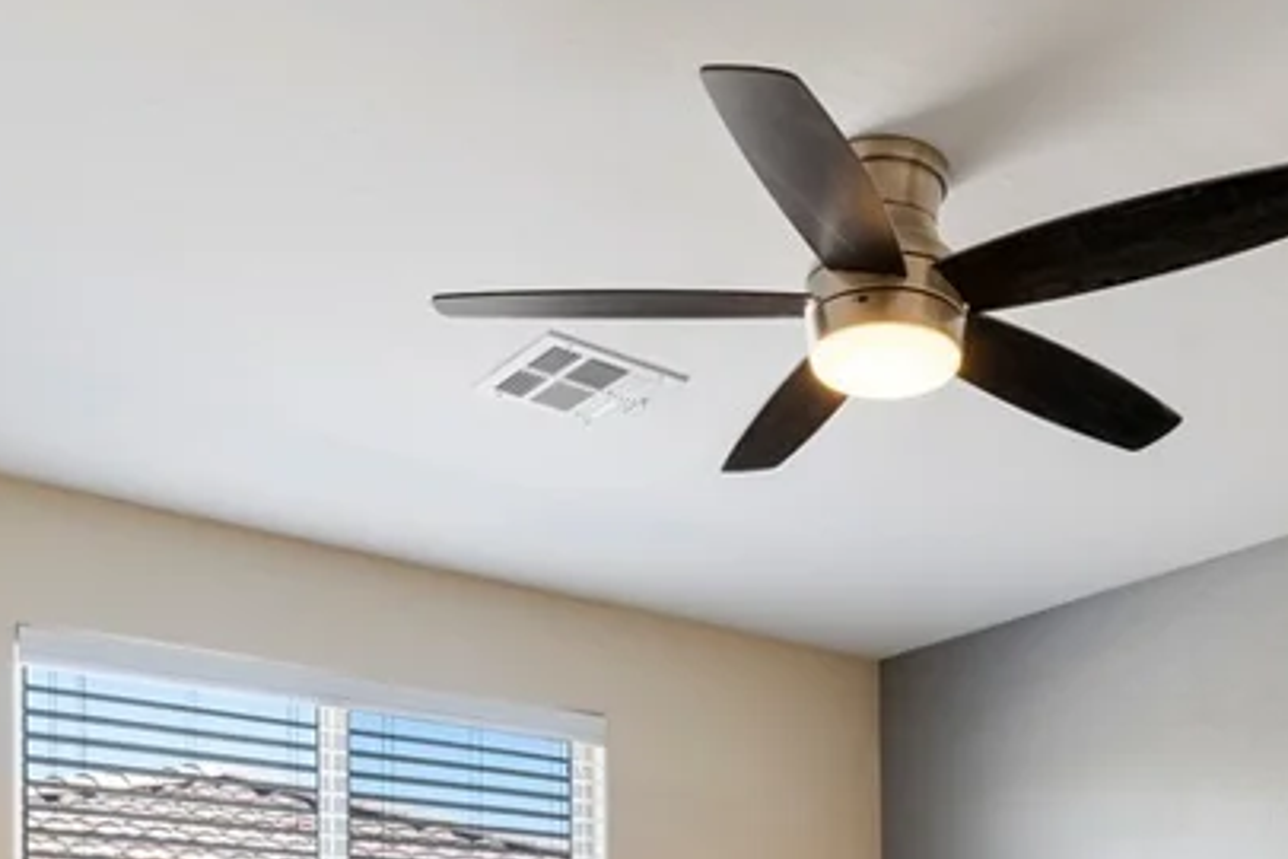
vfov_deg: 27.7
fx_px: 1538
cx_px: 897
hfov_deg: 44.5
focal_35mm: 43
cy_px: 1007
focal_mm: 17
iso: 500
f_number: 8
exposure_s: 1/4
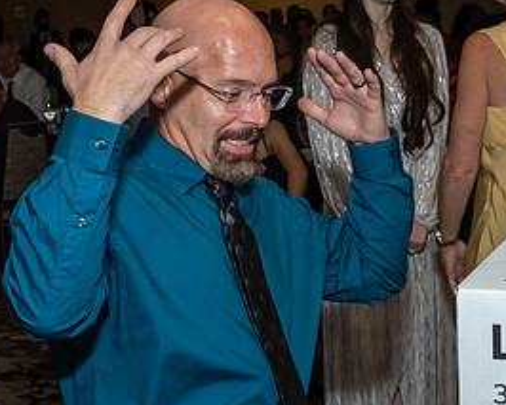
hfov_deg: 25.0
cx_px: 214
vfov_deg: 20.2
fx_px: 1139
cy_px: 239
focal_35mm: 76
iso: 500
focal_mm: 17
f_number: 7.1
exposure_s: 1/250
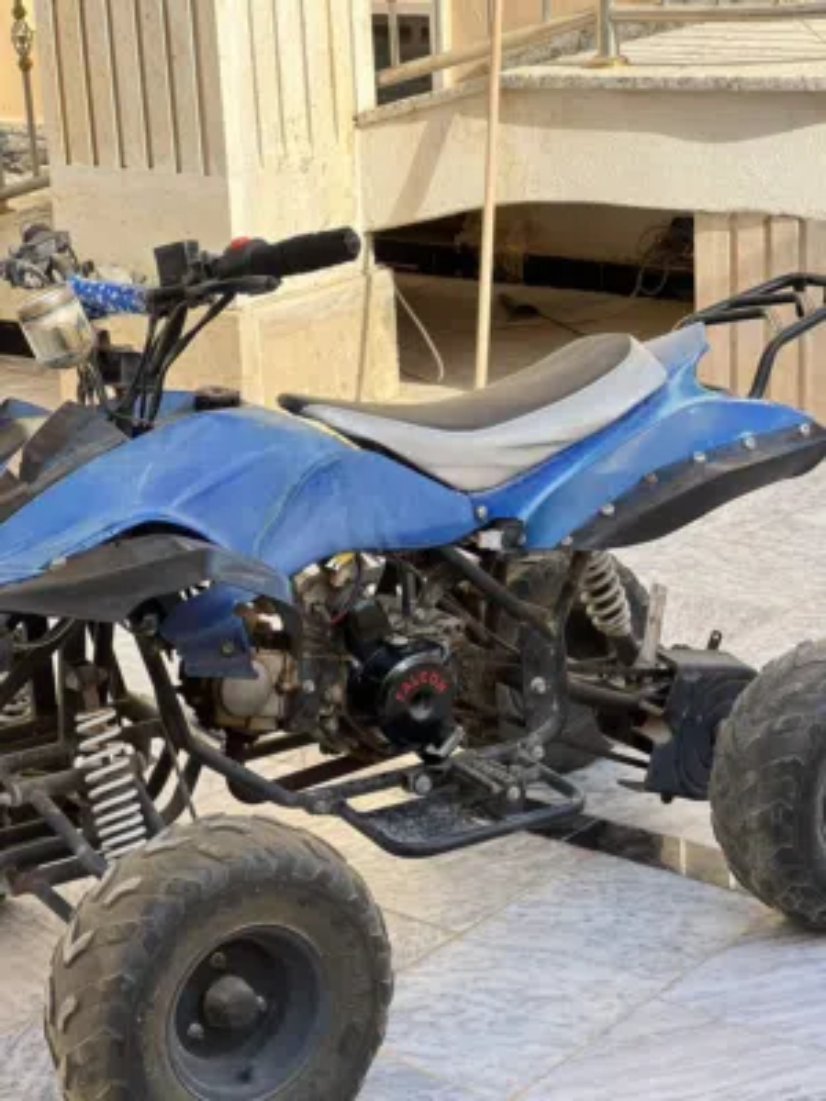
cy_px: 550
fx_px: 2450
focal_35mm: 77
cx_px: 413
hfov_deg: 19.1
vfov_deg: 25.3
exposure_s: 1/161
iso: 32
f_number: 2.8
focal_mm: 9
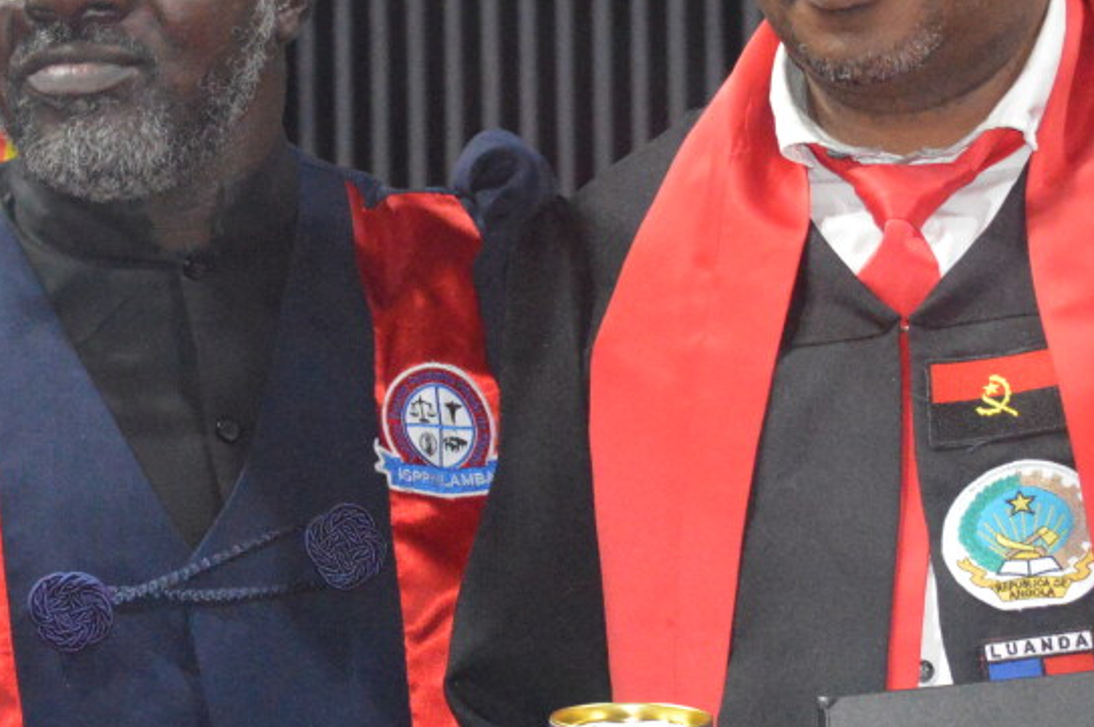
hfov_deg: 12.9
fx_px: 4827
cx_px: 506
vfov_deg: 8.6
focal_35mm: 159
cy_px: 421
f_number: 5
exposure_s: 1/60
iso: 2800
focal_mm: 36
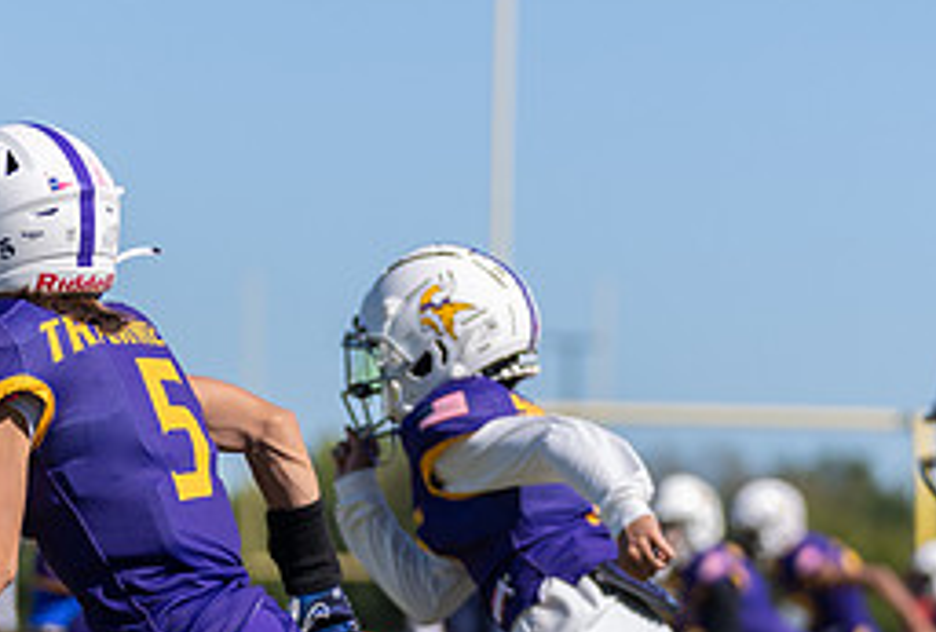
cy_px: 604
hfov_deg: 6.1
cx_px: 283
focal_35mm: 338
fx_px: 8824
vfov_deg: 4.1
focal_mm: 121
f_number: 2.8
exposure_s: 1/2000
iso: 100
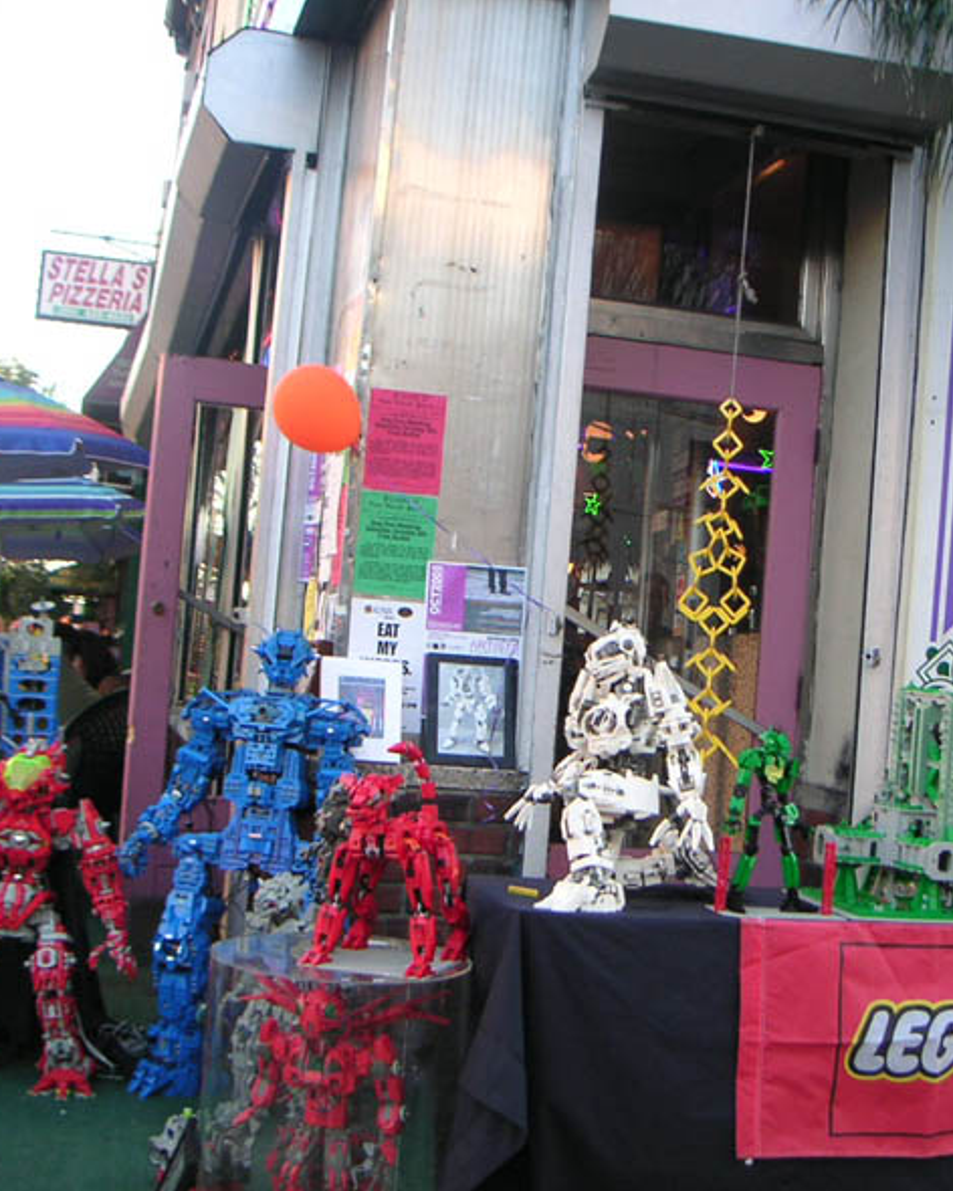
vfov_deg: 38.0
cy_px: 604
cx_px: 600
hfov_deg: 30.7
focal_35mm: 49
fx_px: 1728
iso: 50
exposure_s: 1/45
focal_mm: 5.7
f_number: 2.8
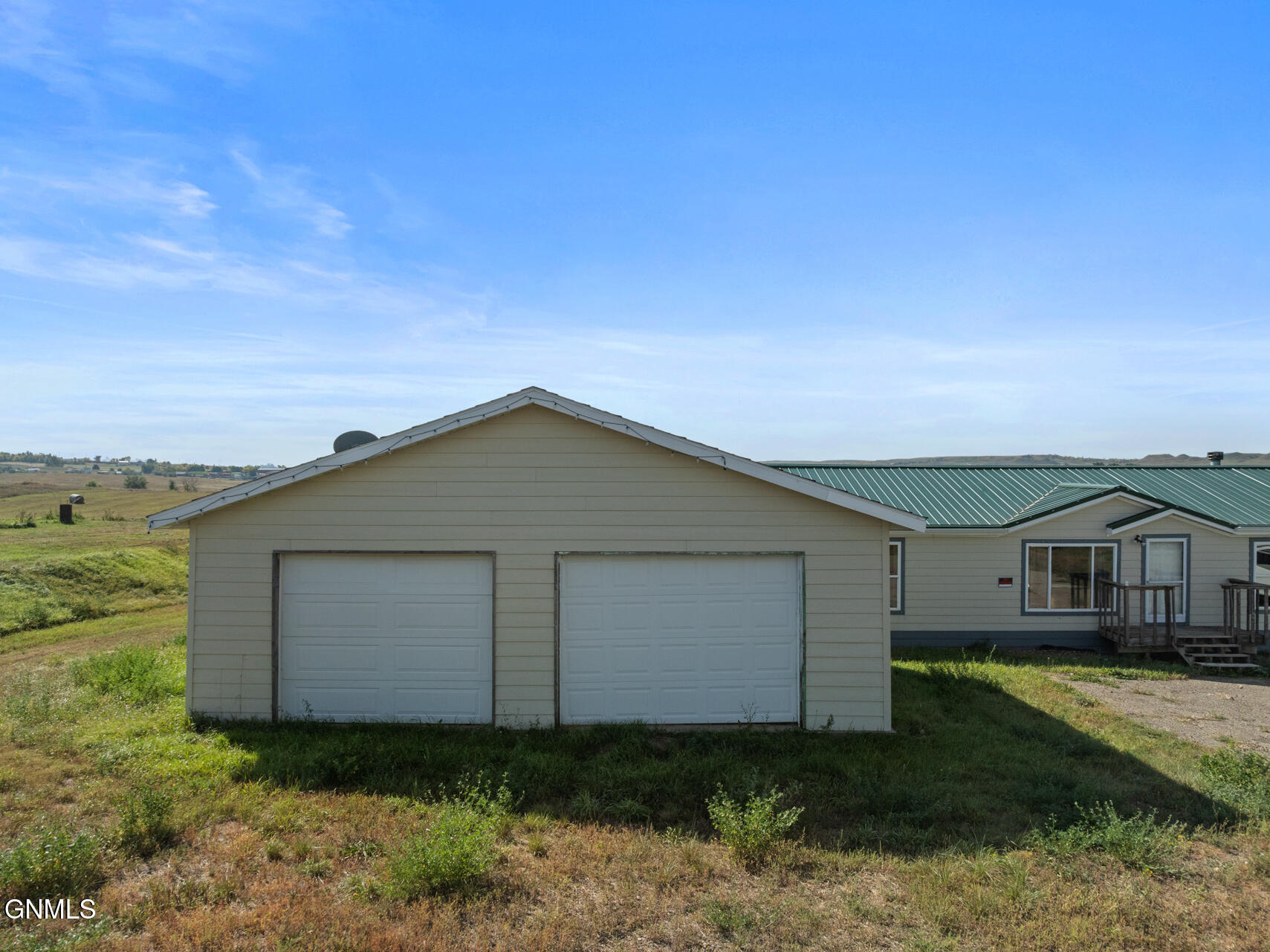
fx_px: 880
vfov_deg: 56.8
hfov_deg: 71.6
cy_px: 476
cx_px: 635
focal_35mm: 24
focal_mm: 12.29
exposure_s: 1/320
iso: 200
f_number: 6.3
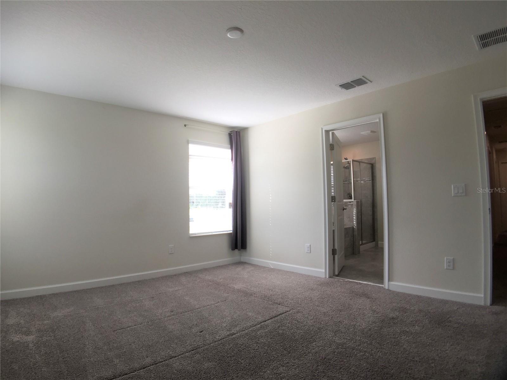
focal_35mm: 29
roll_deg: -1.1
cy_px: 190
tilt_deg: +4.0
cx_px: 254
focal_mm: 4.15
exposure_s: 1/125
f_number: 2.2
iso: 32
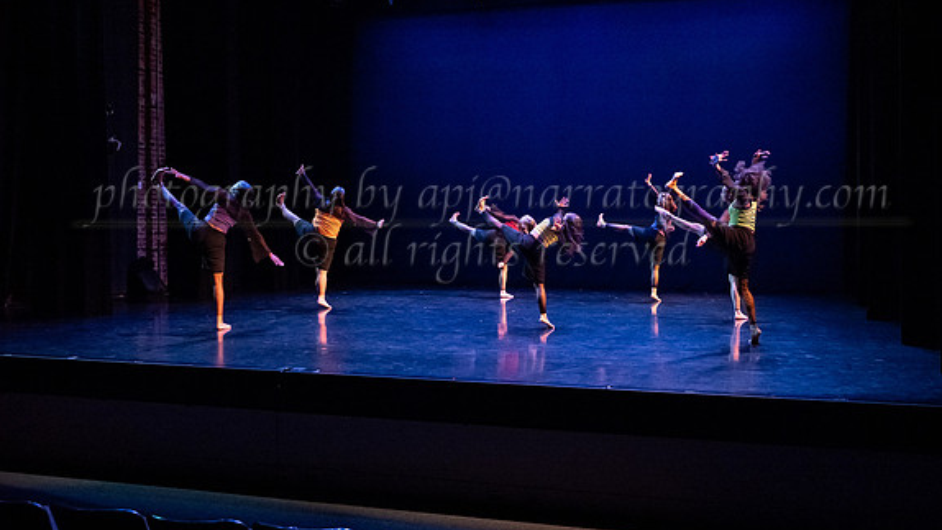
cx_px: 544
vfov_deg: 34.7
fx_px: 849
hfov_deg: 57.7
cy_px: 267
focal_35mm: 34
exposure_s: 1/320
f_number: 4
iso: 4000
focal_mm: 28
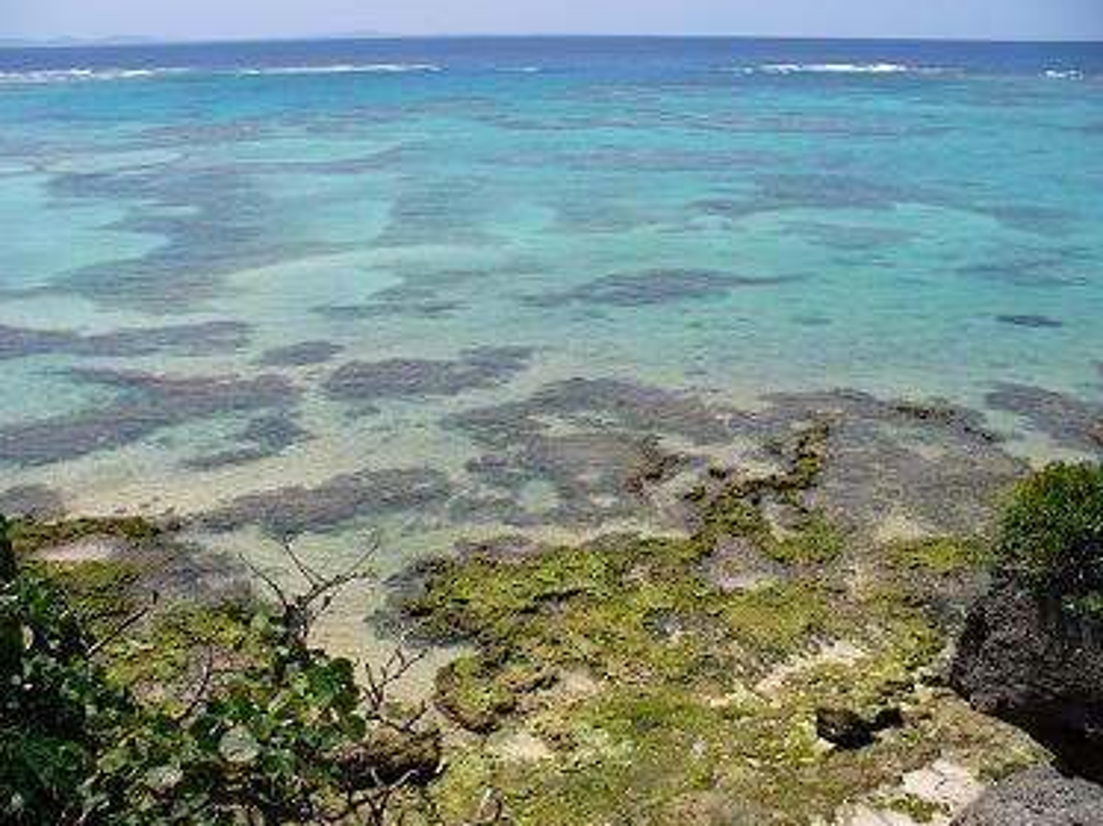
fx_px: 1210
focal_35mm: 38
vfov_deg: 37.7
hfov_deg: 49.0
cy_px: 410
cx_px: 543
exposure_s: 1/500
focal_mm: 6.1
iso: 80
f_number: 5.6
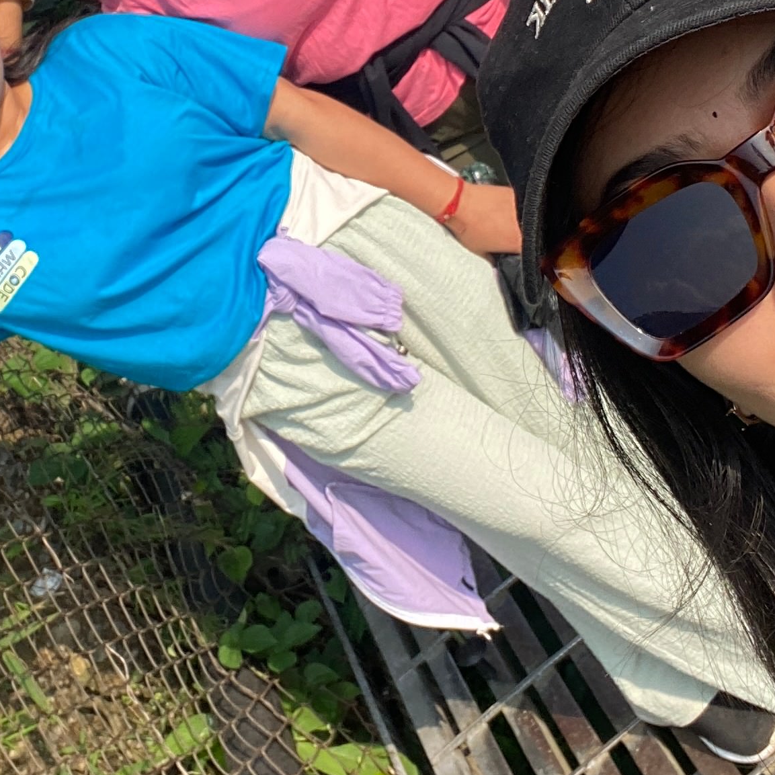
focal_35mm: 71
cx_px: 225
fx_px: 1798
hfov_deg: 24.1
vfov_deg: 23.9
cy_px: 137
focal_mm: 2.71
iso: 25
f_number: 2.2
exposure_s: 1/581
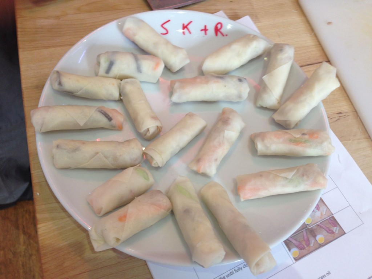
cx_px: 186
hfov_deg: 55.4
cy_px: 140
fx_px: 355
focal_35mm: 33
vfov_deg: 42.9
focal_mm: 4.12
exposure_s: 1/20
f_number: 2.4
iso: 80
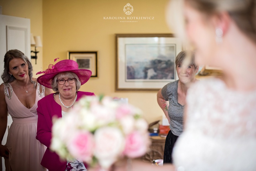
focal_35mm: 50
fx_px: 356
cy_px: 86
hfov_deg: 39.6
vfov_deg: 27.0
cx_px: 128
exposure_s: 1/400
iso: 1400
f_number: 2.2
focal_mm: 50
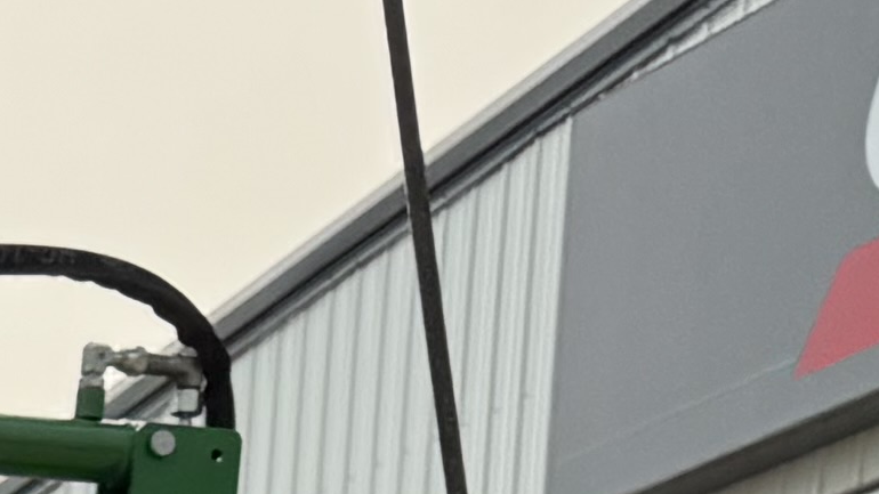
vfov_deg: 5.5
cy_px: 1985
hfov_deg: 9.3
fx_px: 4521
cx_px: -1566
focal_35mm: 194
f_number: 1.78
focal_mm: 6.76
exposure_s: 1/4310
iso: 80
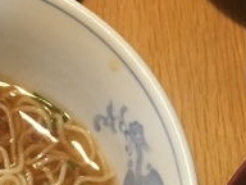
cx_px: 147
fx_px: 860
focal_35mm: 121
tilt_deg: -68.9
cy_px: 167
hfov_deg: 16.3
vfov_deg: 12.2
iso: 100
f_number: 2.2
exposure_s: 1/15
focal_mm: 4.15
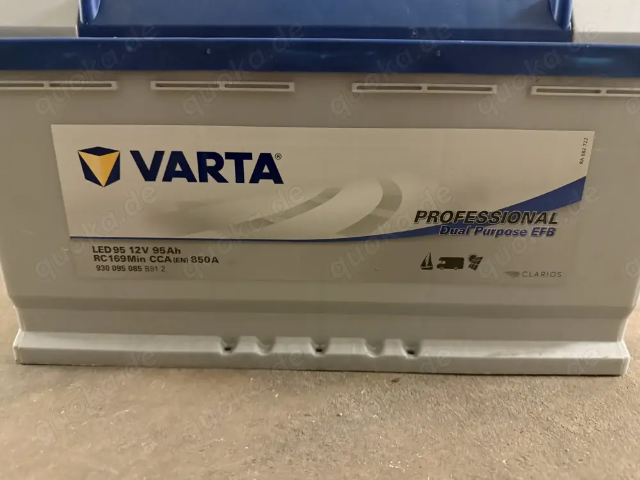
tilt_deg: -19.6
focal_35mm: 24
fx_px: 444
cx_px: 320
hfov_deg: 71.6
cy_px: 240
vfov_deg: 56.8
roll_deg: -0.3
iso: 800
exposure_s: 1/25
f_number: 1.78
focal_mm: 6.76
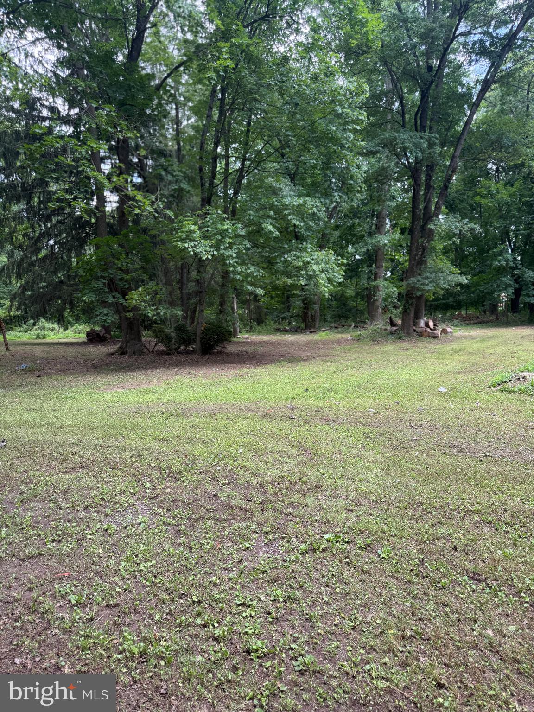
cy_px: 356
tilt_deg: -2.5
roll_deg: +1.1
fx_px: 494
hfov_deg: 56.8
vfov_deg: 71.6
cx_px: 267
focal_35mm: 24
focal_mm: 6.76
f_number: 1.78
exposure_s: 1/304
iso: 100
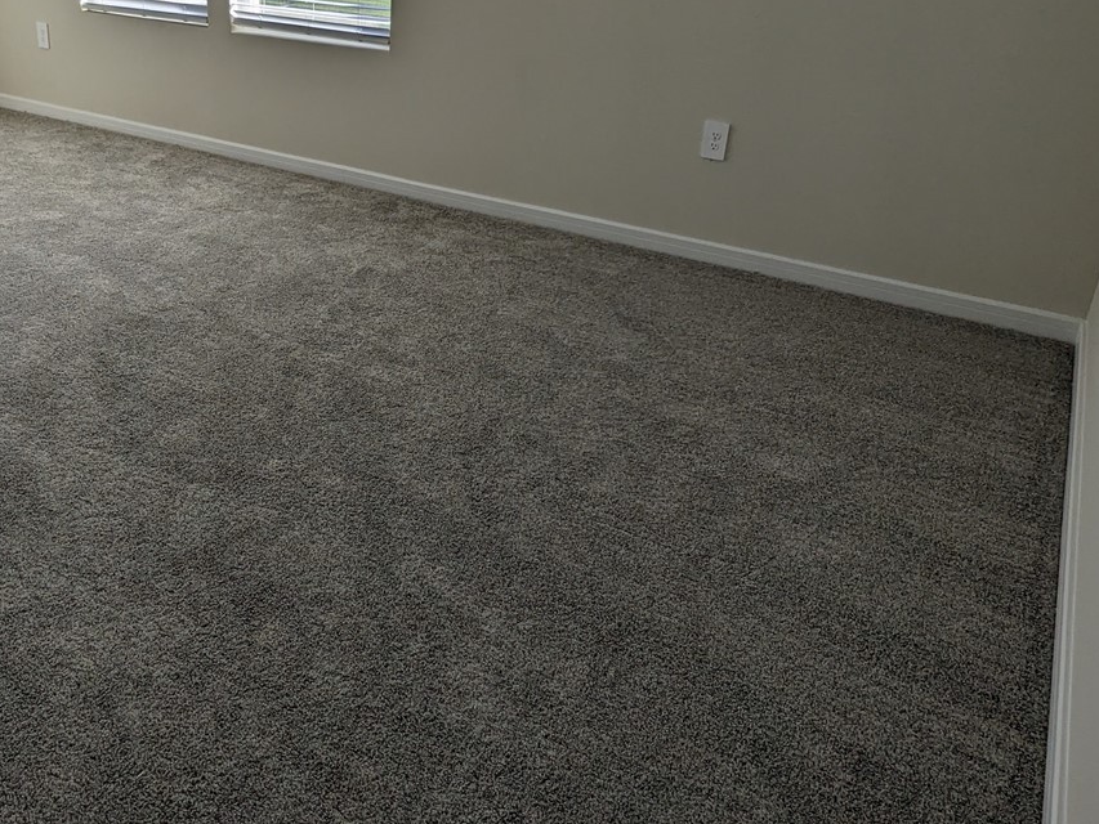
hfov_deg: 58.8
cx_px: 381
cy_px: 306
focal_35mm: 30
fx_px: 953
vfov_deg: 46.4
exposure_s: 1/176
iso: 28
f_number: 2.2
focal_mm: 2.22
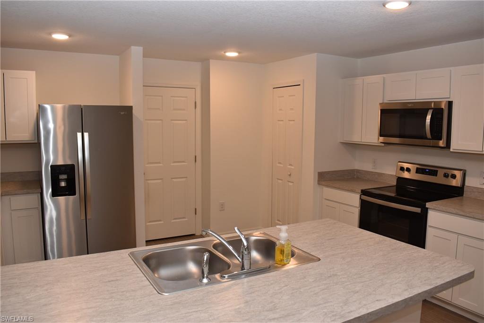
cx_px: 242
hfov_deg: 67.4
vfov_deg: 47.9
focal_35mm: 27
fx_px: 363
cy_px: 162
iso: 400
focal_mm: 18
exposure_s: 1/60
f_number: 5.6
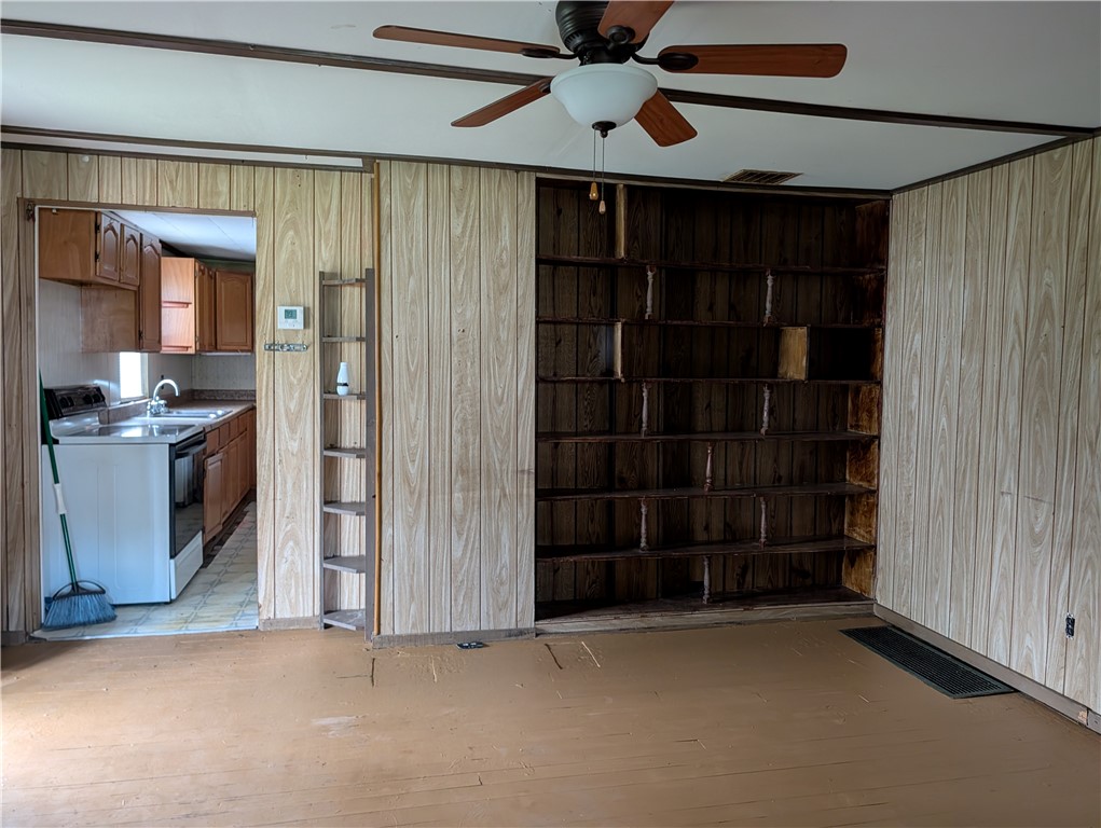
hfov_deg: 71.5
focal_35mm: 24
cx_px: 550
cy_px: 414
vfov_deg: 56.9
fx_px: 764
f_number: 1.68
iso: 361
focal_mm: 6.9
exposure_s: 1/34.6
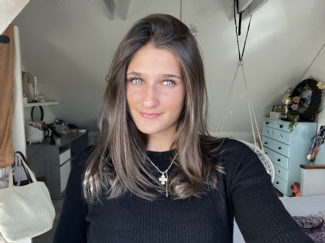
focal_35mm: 23
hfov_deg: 74.0
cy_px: 122
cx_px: 162
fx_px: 216
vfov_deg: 58.8
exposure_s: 1/121
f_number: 2.2
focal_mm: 2.71
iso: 40
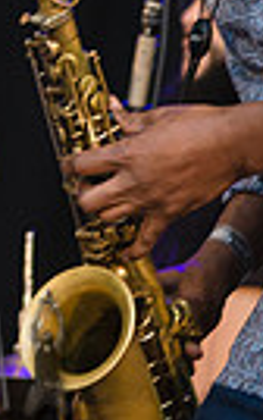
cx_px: -223
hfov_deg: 2.0
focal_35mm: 664
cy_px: 136
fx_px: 7599
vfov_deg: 3.2
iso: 1000
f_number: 4.5
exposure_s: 1/250
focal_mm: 145
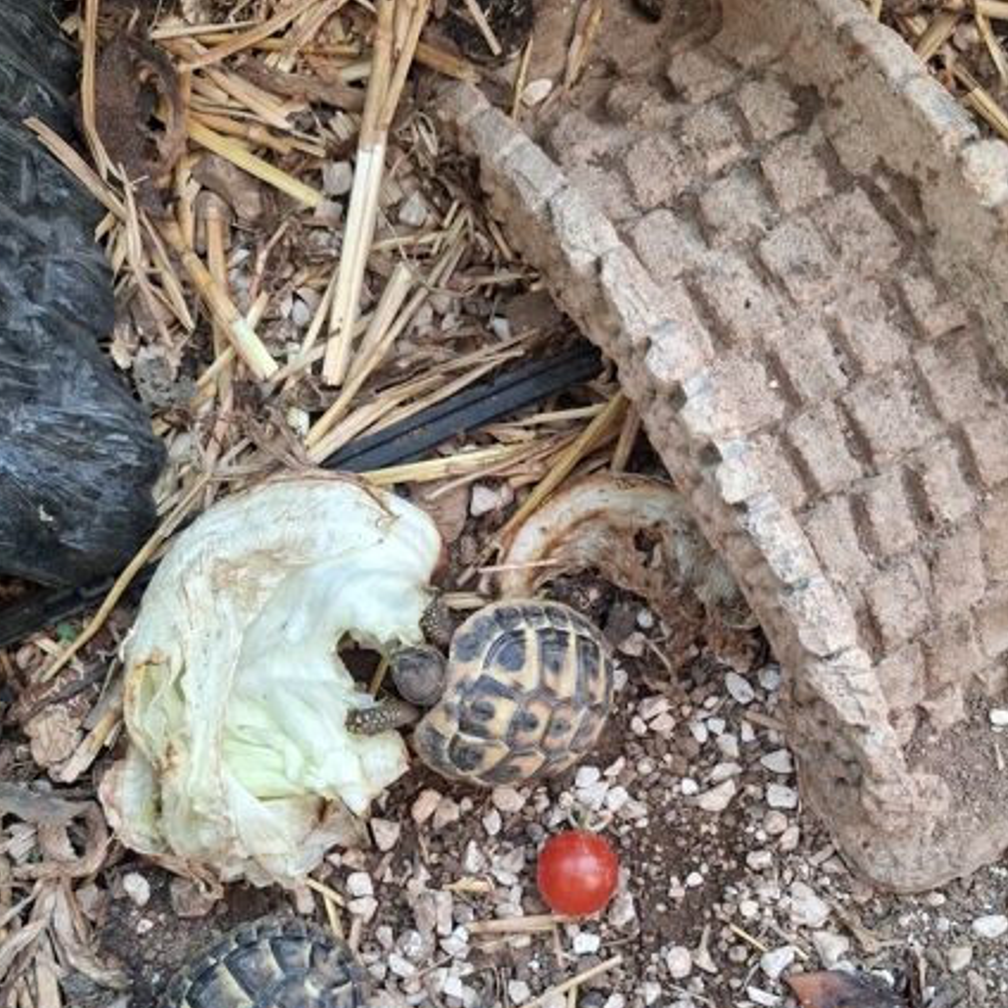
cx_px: 533
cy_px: 701
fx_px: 1186
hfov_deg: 46.0
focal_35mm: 36
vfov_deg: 45.1
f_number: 1.8
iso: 125
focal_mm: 4
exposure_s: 1/100
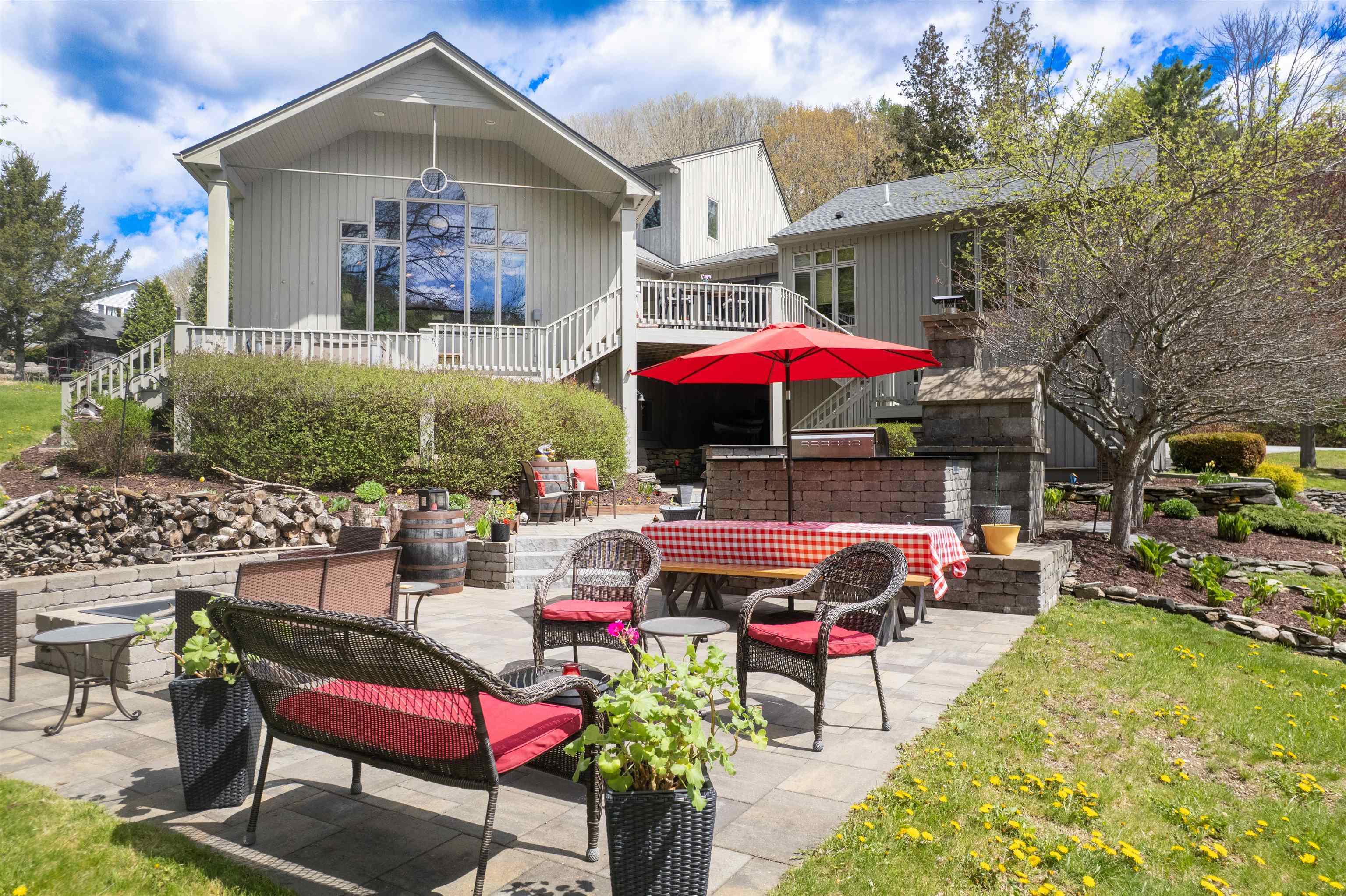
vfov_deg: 57.2
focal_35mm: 22
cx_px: 673
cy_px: 448
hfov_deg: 78.6
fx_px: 822
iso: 140
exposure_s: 1/200
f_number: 2.8
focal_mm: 8.38
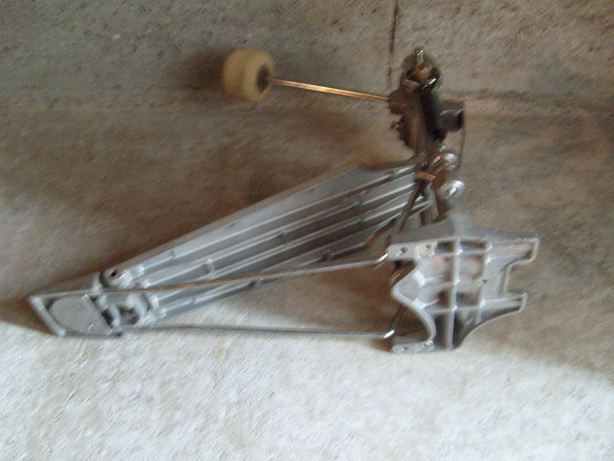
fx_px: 621
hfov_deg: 52.6
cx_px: 307
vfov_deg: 40.7
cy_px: 230
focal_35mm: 35
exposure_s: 1/8
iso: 400
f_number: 2.8
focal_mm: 5.8
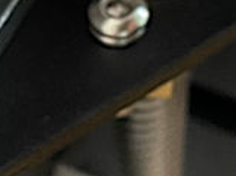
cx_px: -42
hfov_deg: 14.6
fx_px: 892
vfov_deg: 10.8
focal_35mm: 131
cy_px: -104
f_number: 1.6
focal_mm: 4.2
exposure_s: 1/50
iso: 500
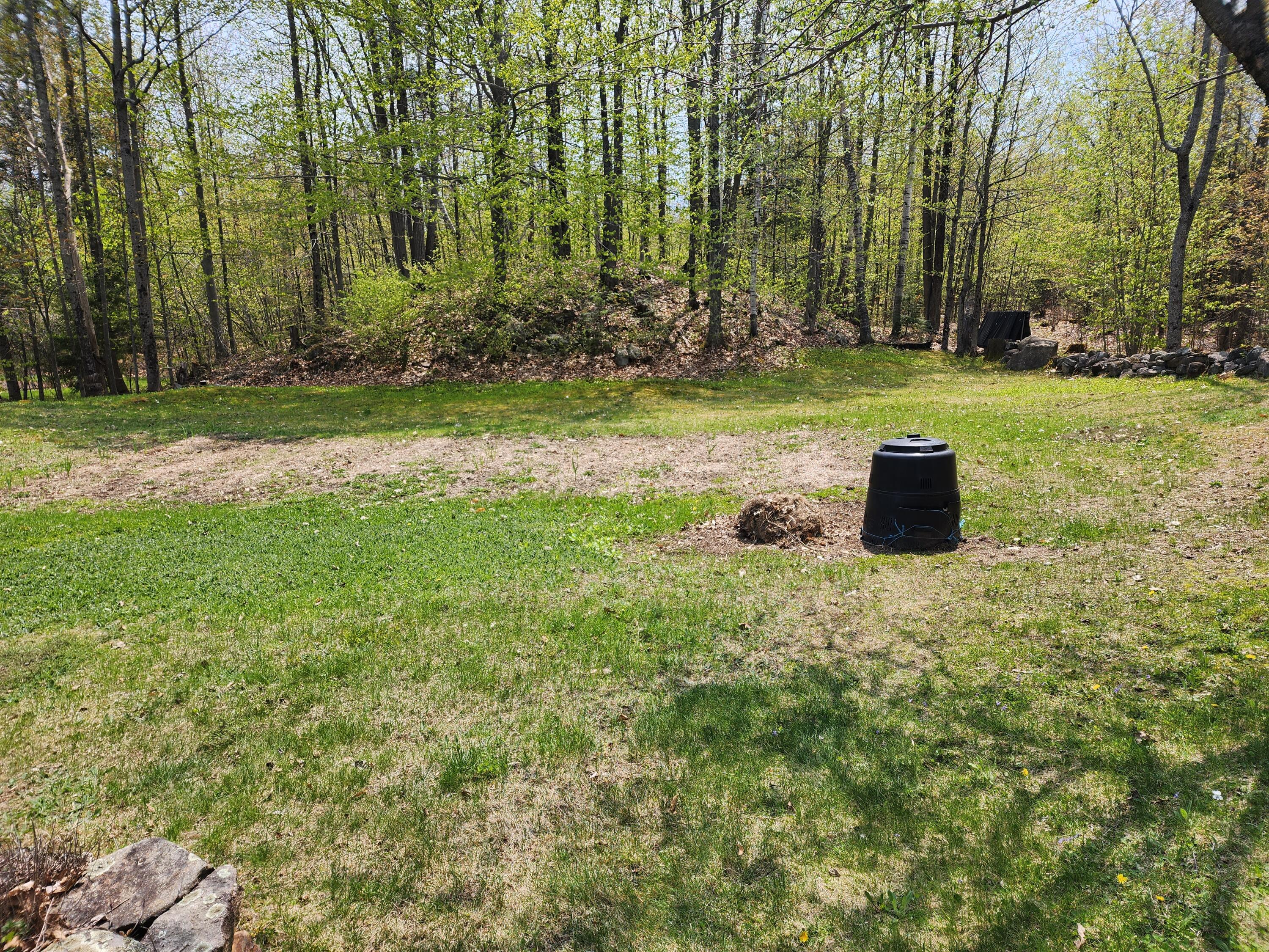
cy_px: 476
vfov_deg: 58.9
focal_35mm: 23
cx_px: 634
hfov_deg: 73.9
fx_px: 843
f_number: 1.8
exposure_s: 1/571
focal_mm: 6.4
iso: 12
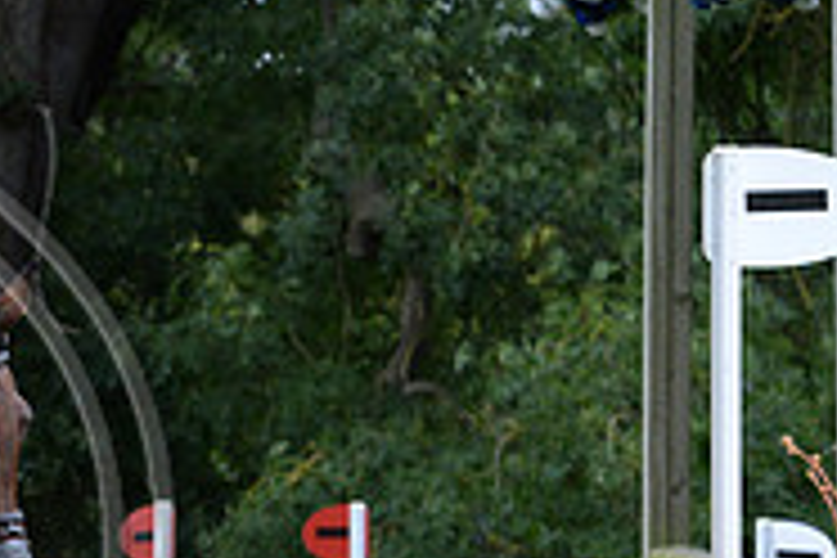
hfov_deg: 4.6
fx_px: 10485
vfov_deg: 3.0
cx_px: -288
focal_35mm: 451
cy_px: 482
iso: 2000
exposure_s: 1/1000
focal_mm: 145
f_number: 6.3
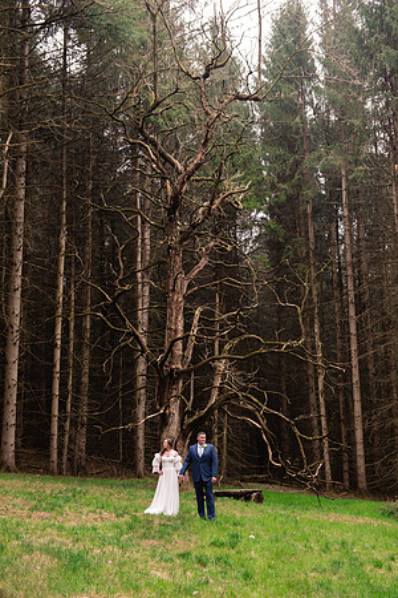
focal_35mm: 45
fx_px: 746
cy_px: 299
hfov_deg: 29.9
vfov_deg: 43.6
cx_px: 199
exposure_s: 1/125
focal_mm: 45
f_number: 5
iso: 400
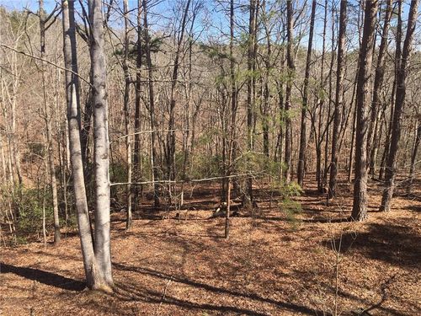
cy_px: 158
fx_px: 353
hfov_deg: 61.7
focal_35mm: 29
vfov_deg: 48.2
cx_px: 210
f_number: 2.2
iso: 25
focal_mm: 4.15
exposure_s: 1/484
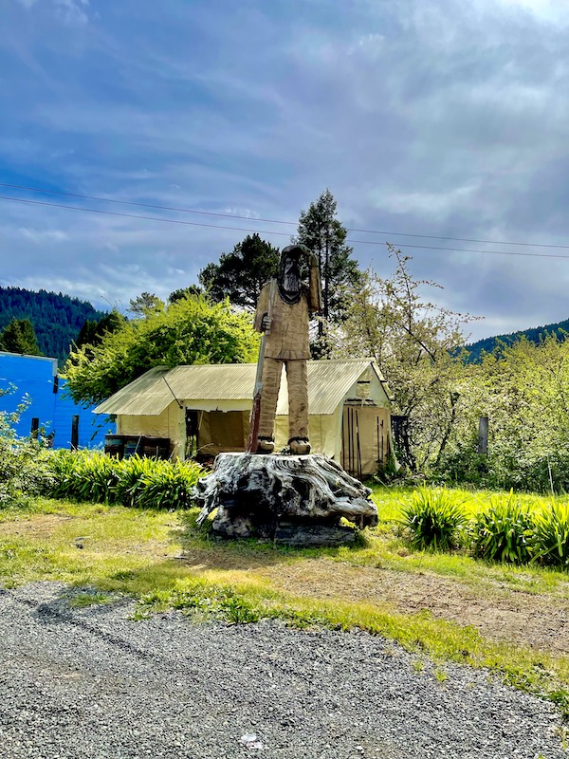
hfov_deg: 53.1
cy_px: 380
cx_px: 284
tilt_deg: +4.8
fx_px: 570
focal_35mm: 26
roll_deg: -0.8
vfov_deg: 67.3
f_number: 1.6
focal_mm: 5.1
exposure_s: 1/9174
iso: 32
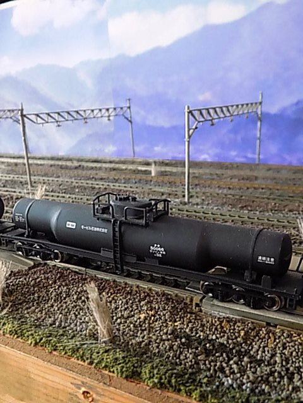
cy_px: 202
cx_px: 152
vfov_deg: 54.0
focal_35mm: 34
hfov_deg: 41.8
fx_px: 397
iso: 400
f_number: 3.4
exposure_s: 1/30
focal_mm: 6.1
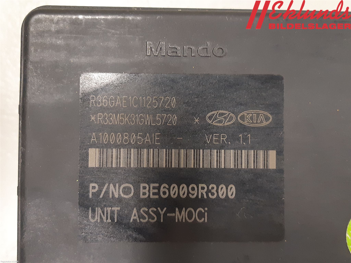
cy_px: 132
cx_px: 176
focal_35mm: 26
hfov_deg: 67.3
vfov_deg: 53.1
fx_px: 264
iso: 250
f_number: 1.7
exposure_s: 1/25
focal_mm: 3.93
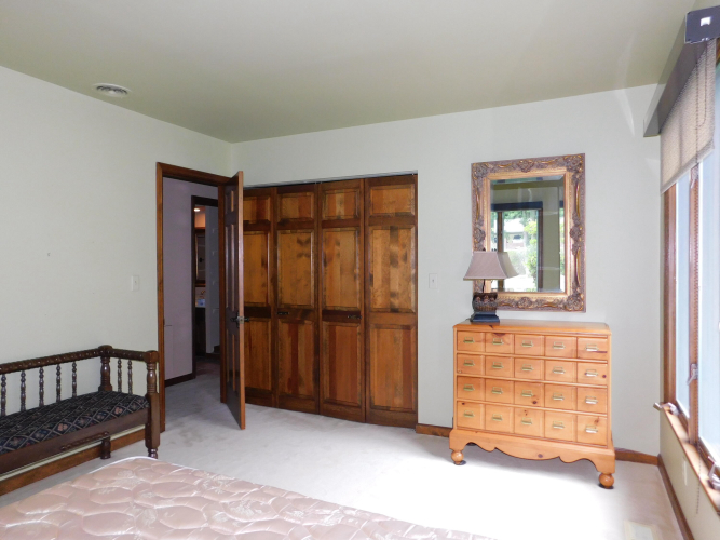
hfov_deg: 73.9
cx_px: 360
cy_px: 270
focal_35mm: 23
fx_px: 478
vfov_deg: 58.9
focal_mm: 4
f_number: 3
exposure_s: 1/30
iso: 200
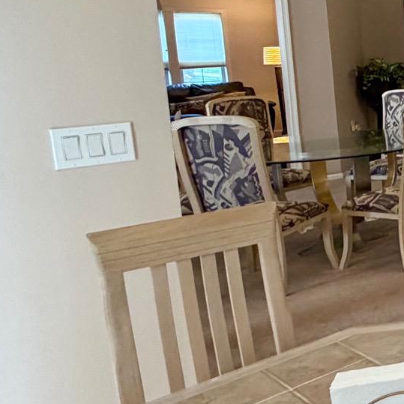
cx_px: 747
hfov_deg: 21.3
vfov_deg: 35.4
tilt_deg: -5.7
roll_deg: +0.9
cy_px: 112
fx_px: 621
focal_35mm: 47
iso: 160
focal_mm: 2.22
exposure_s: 1/60
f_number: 2.2
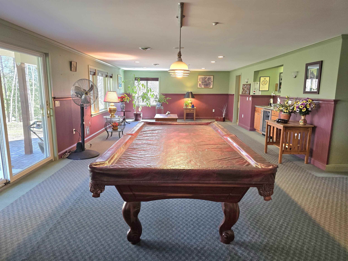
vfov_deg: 58.9
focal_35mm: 23
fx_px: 231
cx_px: 174
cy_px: 130
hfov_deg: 73.9
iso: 320
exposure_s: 1/120
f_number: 1.7
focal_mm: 6.3
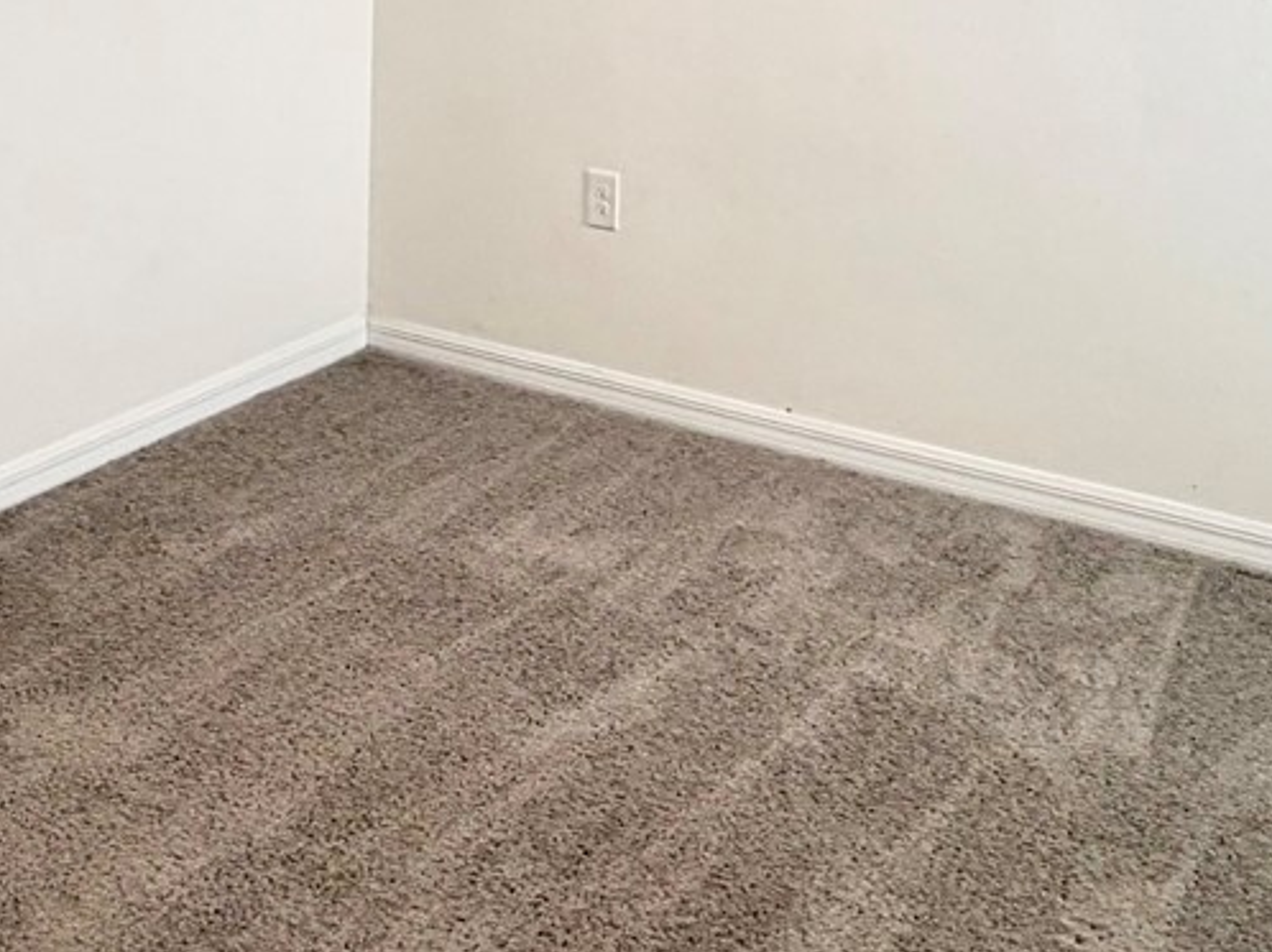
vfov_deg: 27.2
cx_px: 692
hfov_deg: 42.1
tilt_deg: +0.9
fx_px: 1653
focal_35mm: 45
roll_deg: -1.0
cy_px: -271
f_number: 2.2
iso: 160
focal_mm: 2.22
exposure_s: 1/120
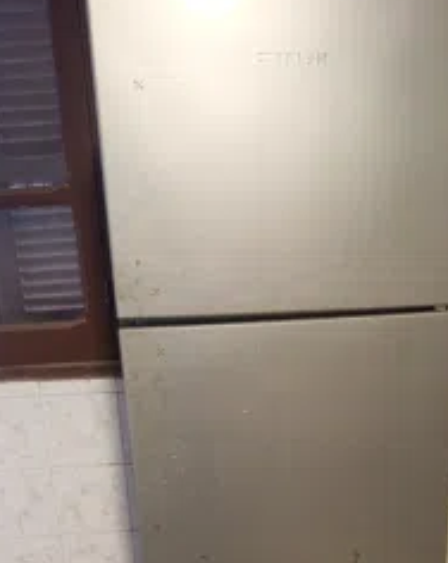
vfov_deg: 45.4
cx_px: 276
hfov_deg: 38.8
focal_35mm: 38
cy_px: 456
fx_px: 631
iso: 1000
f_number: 1.6
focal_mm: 6.14
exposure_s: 1/33.3
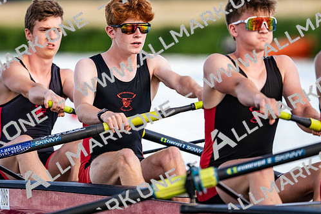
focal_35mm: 467
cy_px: 99
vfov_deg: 2.9
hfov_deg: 4.4
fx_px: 4162
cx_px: 156
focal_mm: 400
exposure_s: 1/2500
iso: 900
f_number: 4.5
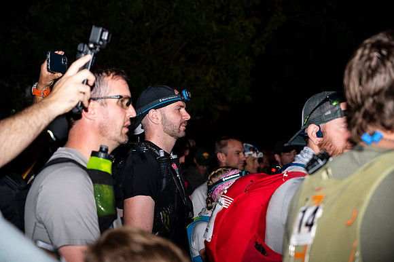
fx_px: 766
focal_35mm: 70
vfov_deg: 19.4
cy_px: 131
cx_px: 197
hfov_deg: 28.9
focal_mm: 70
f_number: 4
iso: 320
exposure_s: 1/200
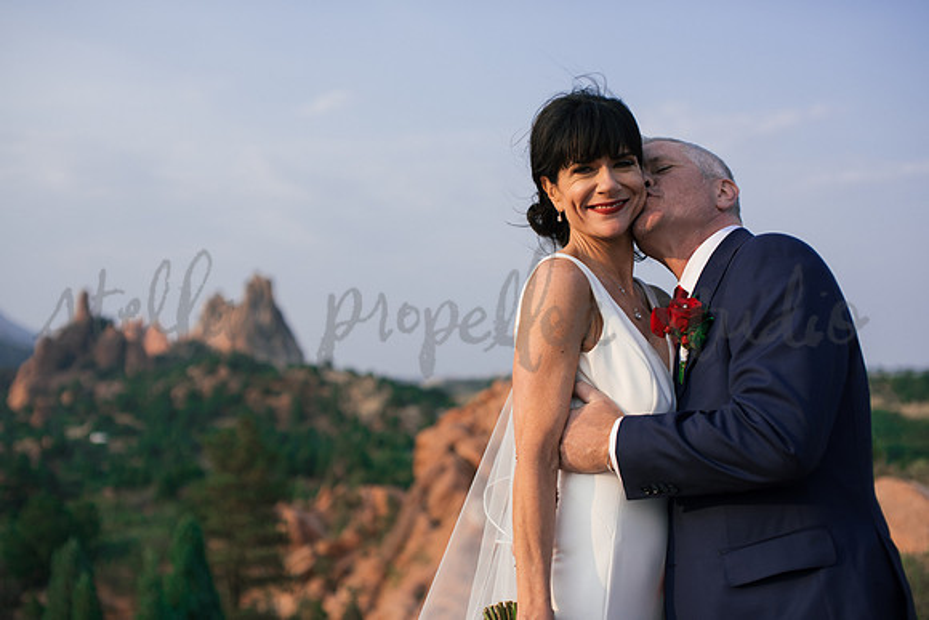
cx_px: 464
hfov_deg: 39.6
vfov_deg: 27.0
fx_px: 1291
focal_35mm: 50
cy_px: 310
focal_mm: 50
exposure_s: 1/1250
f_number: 2.8
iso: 125
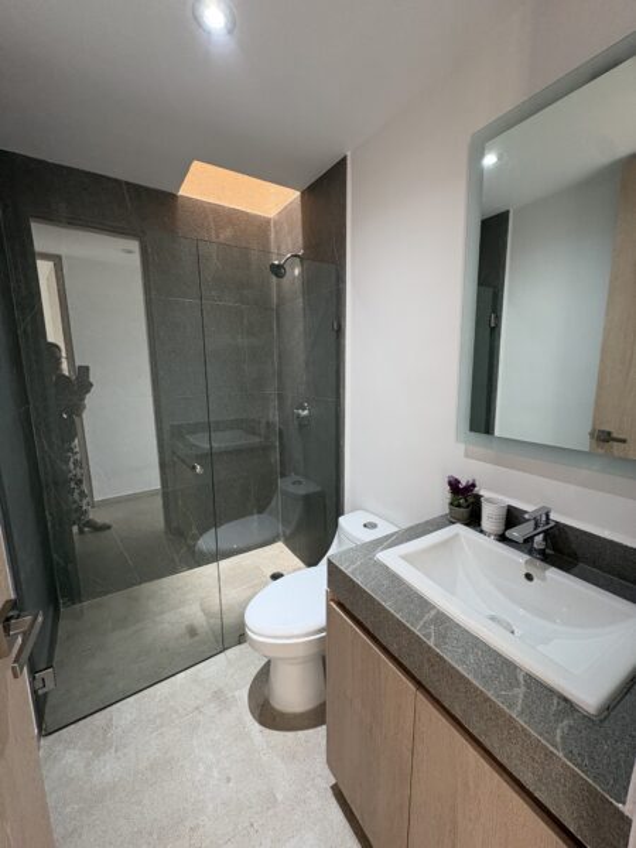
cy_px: 424
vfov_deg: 102.1
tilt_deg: -9.4
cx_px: 318
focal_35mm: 14
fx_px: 343
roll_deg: +0.1
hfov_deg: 85.7
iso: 200
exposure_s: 1/63
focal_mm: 2.22
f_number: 2.2
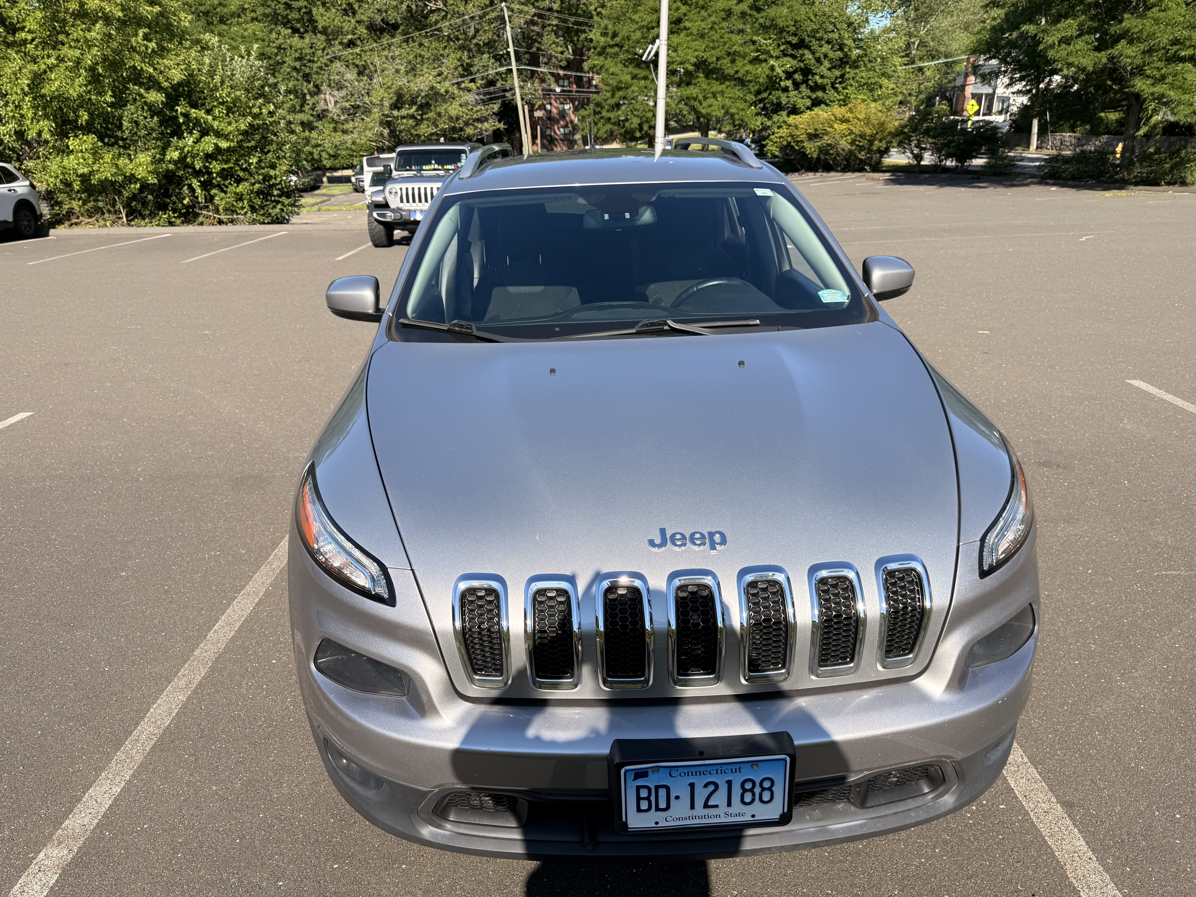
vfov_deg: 56.8
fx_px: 829
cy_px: 448
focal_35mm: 24
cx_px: 598
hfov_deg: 71.6
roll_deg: +0.0
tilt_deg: -22.5
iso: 80
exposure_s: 1/2611
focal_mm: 6.76
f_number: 1.78
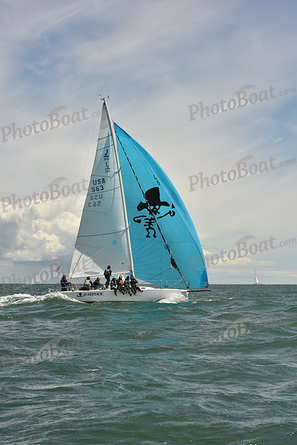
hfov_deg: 19.5
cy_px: 222
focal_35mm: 70
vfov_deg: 28.8
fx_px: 866
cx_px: 148
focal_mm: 70
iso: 320
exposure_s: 1/800
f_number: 13
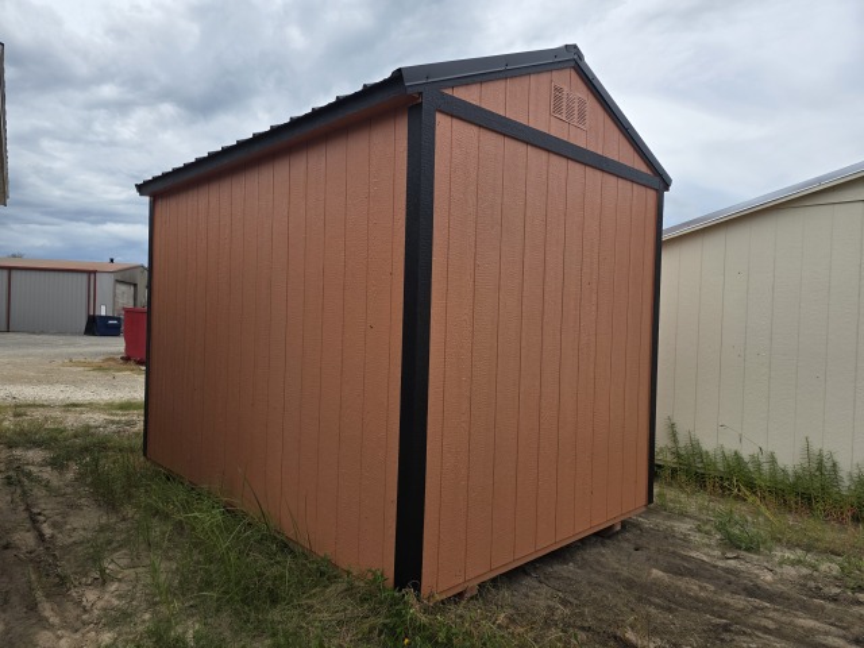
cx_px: 432
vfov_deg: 58.9
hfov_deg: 73.9
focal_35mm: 23
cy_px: 324
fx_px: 574
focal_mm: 6.3
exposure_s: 1/5958
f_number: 1.7
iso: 80
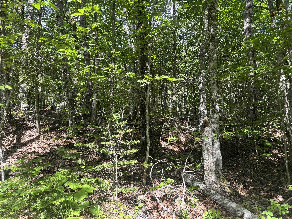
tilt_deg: +5.7
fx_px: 202
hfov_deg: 71.6
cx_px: 146
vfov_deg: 56.8
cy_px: 110
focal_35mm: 24
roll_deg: +0.2
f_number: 1.78
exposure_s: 1/481
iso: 80
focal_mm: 6.76
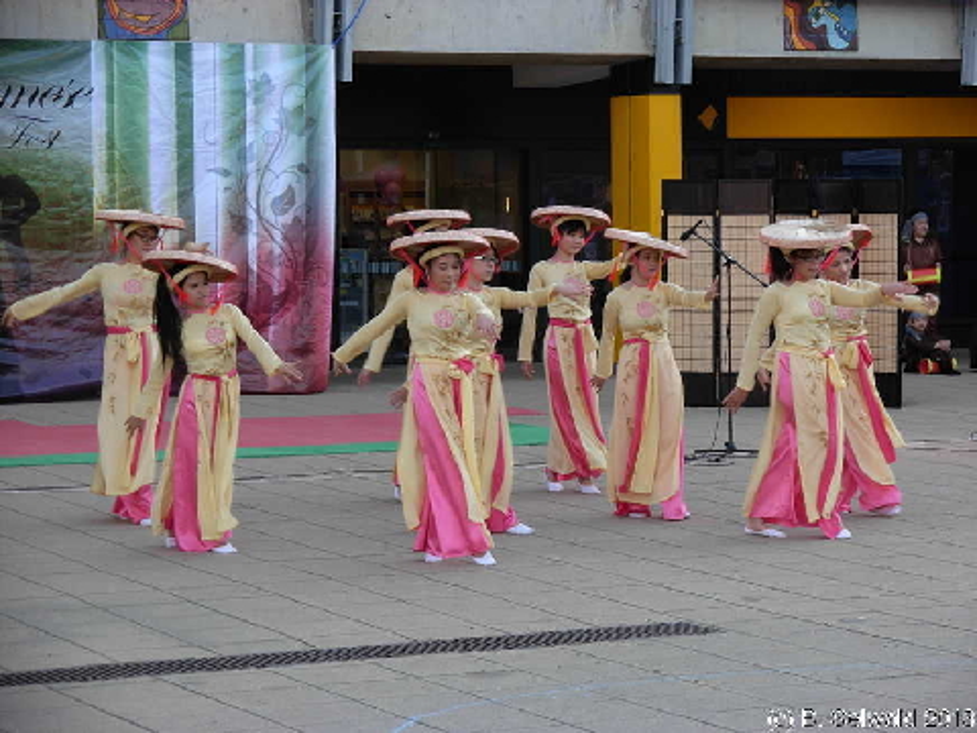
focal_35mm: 112
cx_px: 488
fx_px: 3161
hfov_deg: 17.6
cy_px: 366
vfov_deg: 13.2
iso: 79
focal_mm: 18.6
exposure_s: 1/65.8
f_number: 4.2
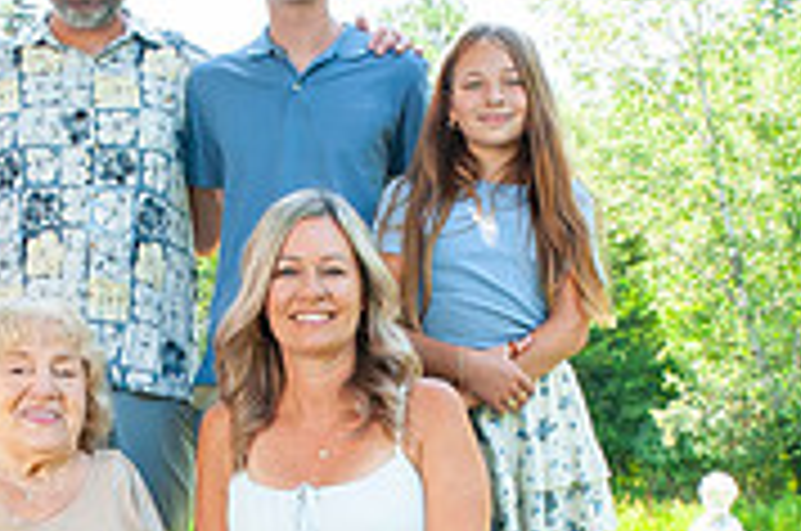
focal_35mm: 88
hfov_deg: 23.1
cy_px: 514
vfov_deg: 15.2
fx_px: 1954
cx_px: 279
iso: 640
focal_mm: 24
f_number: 14
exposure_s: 1/125
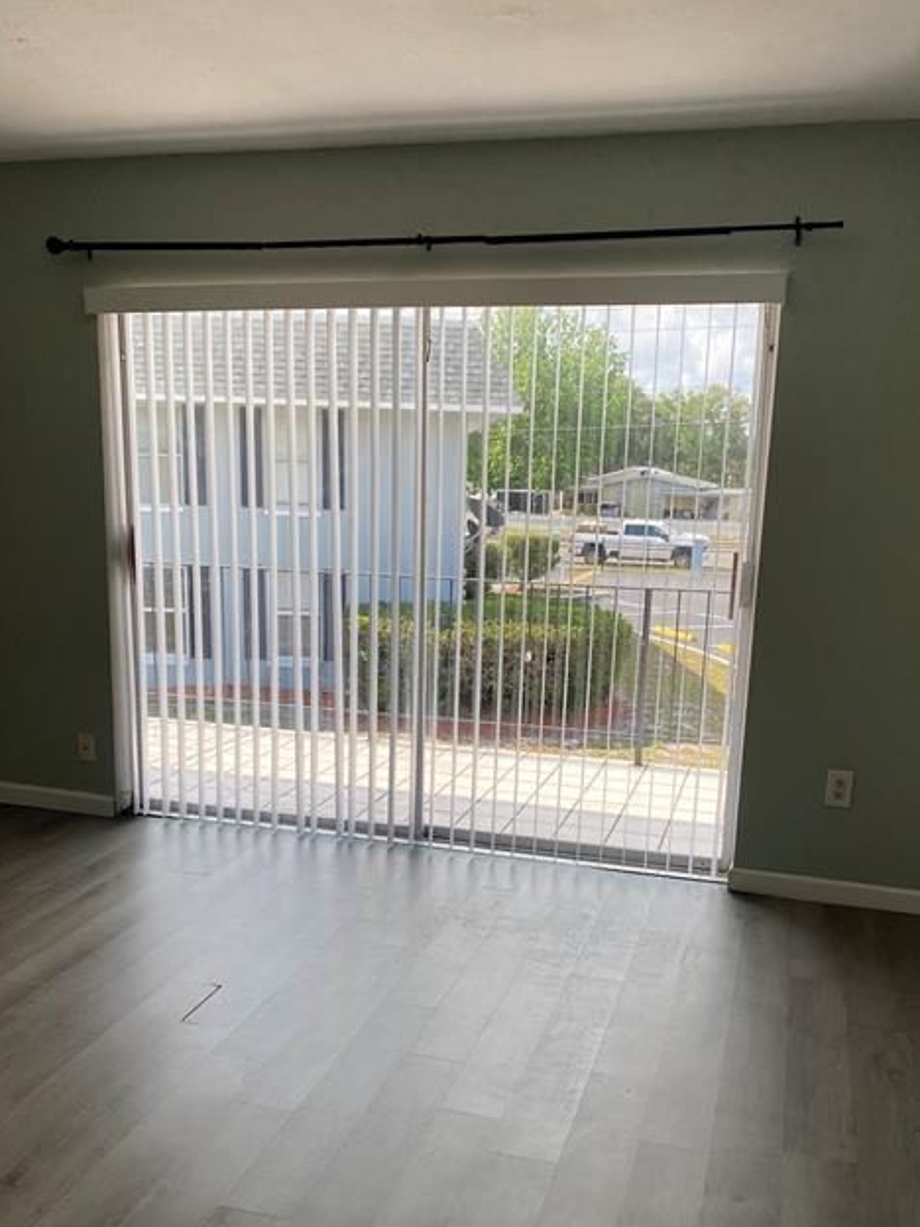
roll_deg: -2.2
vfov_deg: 56.4
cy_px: 739
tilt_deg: -16.6
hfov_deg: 44.2
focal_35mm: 32
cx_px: 466
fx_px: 1134
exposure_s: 1/762
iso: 32
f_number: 1.8
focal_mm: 4.25
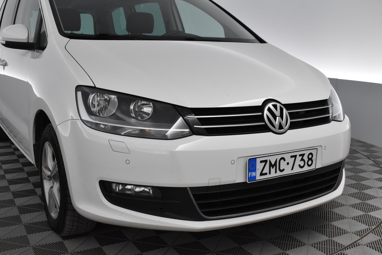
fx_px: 430
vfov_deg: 33.0
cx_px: 191
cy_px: 128
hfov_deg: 47.9
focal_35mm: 40
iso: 3200
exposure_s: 1/200
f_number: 7.1
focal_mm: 27
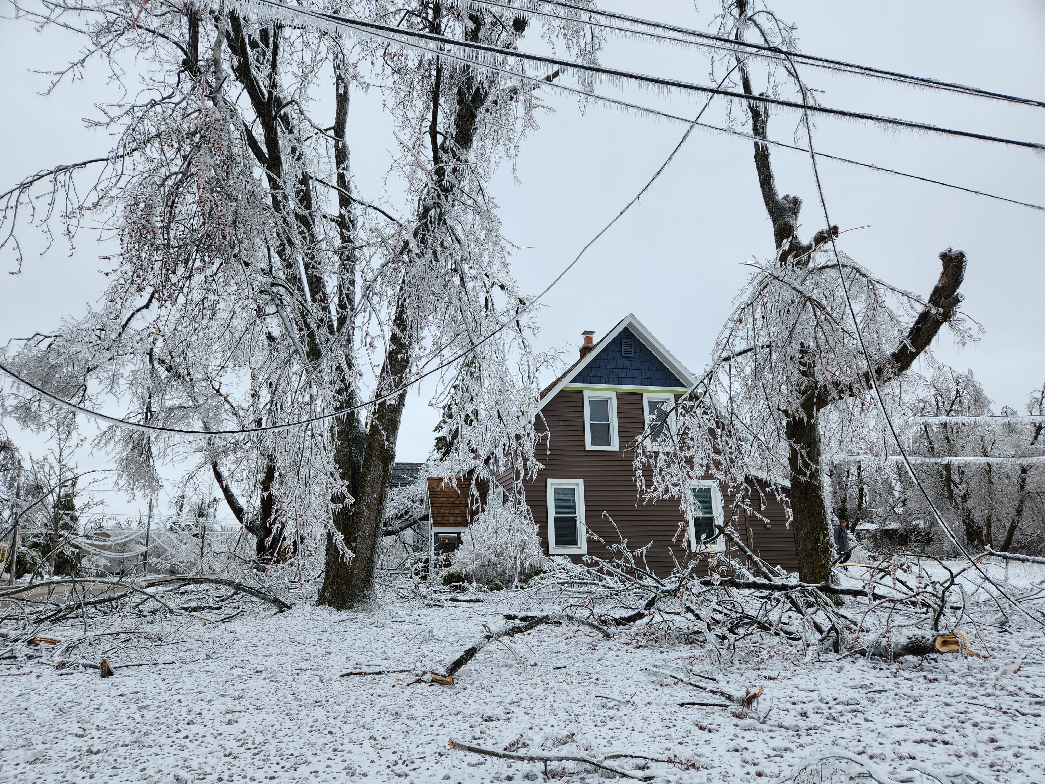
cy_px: 392
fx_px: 694
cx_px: 522
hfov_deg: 73.9
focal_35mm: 23
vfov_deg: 58.9
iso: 20
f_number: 1.8
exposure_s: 1/1567
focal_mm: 5.4
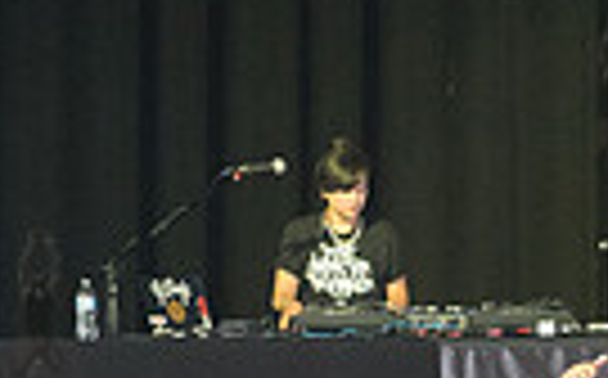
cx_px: 617
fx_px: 14712
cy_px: 515
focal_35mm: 889
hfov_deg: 2.4
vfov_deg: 1.5
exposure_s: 1/320
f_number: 4
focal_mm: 200
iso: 4000
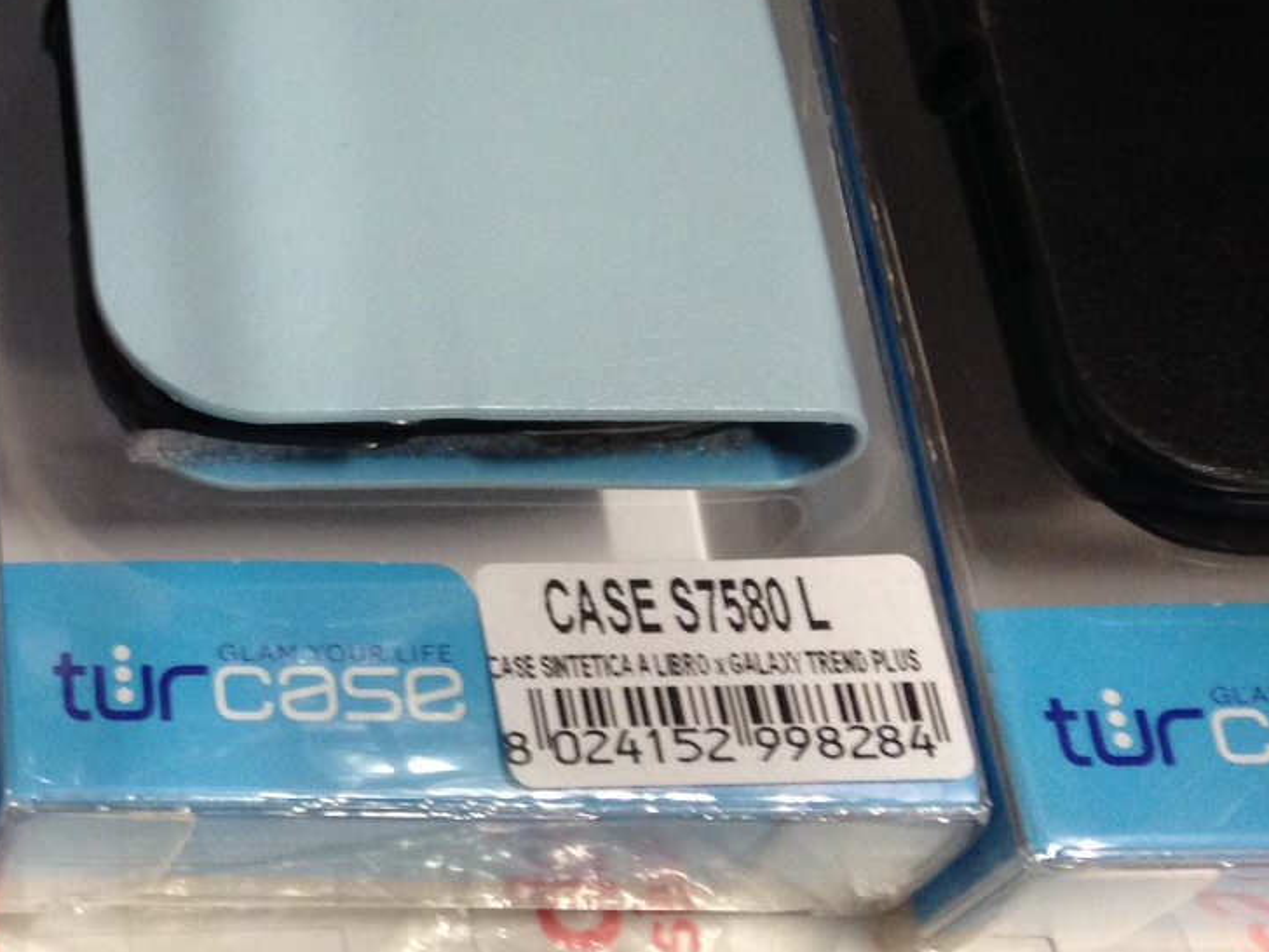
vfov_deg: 19.9
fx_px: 2713
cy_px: 415
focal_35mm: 74
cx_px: -150
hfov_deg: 24.4
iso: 200
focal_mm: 4.12
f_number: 2.4
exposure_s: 1/20
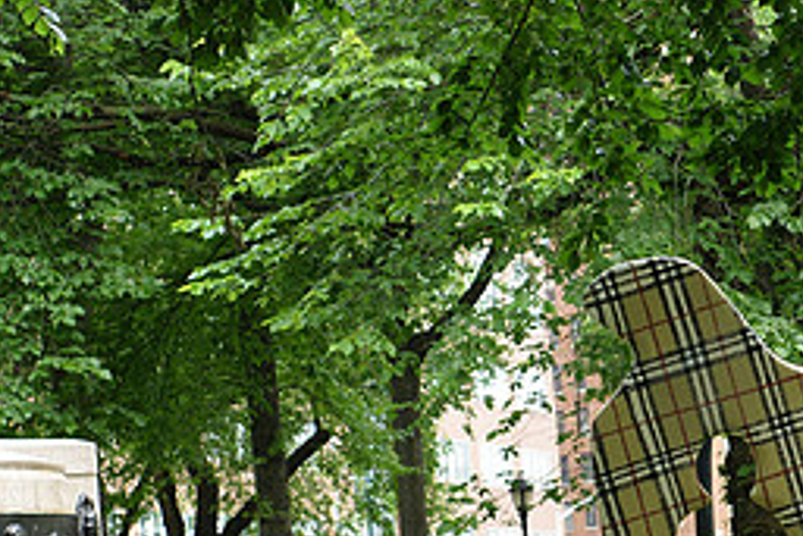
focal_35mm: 170
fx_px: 3794
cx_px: 734
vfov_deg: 8.1
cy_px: 450
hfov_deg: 12.0
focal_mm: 50
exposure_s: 1/125
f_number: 4
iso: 200
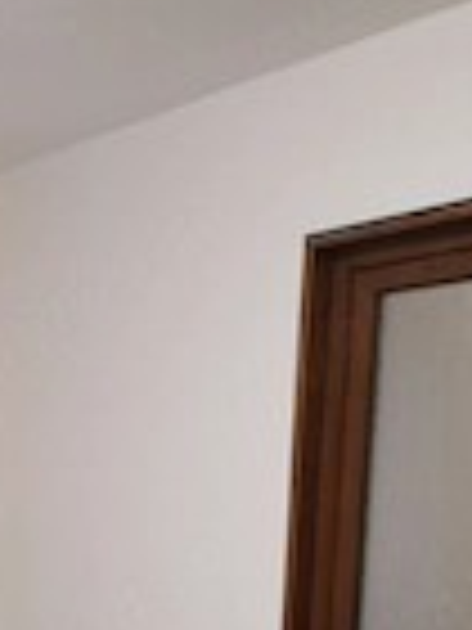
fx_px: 1400
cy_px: 720
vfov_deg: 23.5
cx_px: -76
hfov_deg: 18.3
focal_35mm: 77
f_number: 1.8
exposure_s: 1/33.3
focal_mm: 3.95
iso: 200
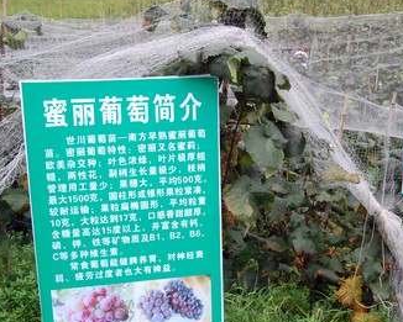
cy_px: 199
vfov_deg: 27.1
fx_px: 668
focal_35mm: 56
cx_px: 242
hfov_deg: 33.5
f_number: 8
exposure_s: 1/250
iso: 1600
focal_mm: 26
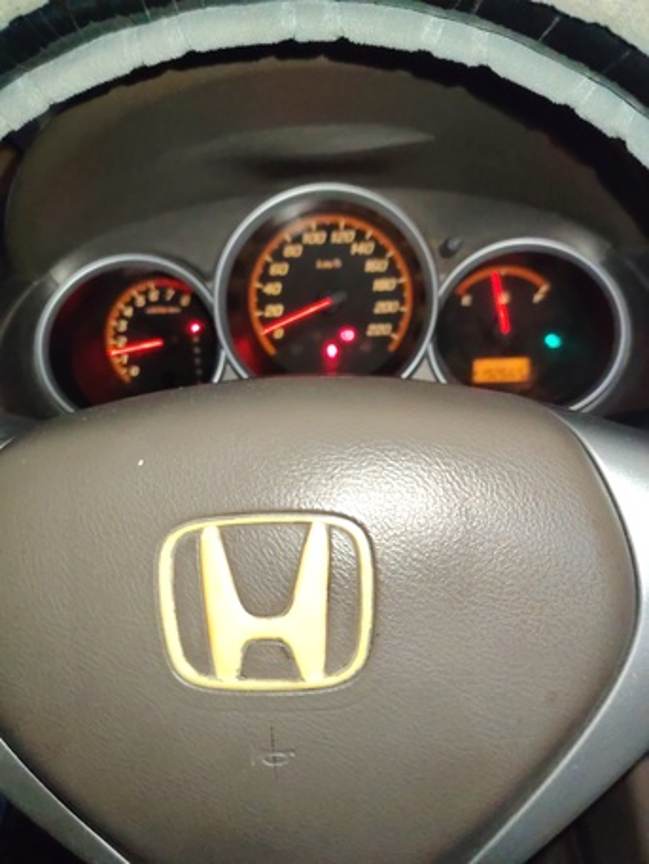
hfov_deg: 56.8
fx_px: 600
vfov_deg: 71.6
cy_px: 432
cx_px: 324
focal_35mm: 24
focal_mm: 5.25
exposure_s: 1/333
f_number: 1.75
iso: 7360
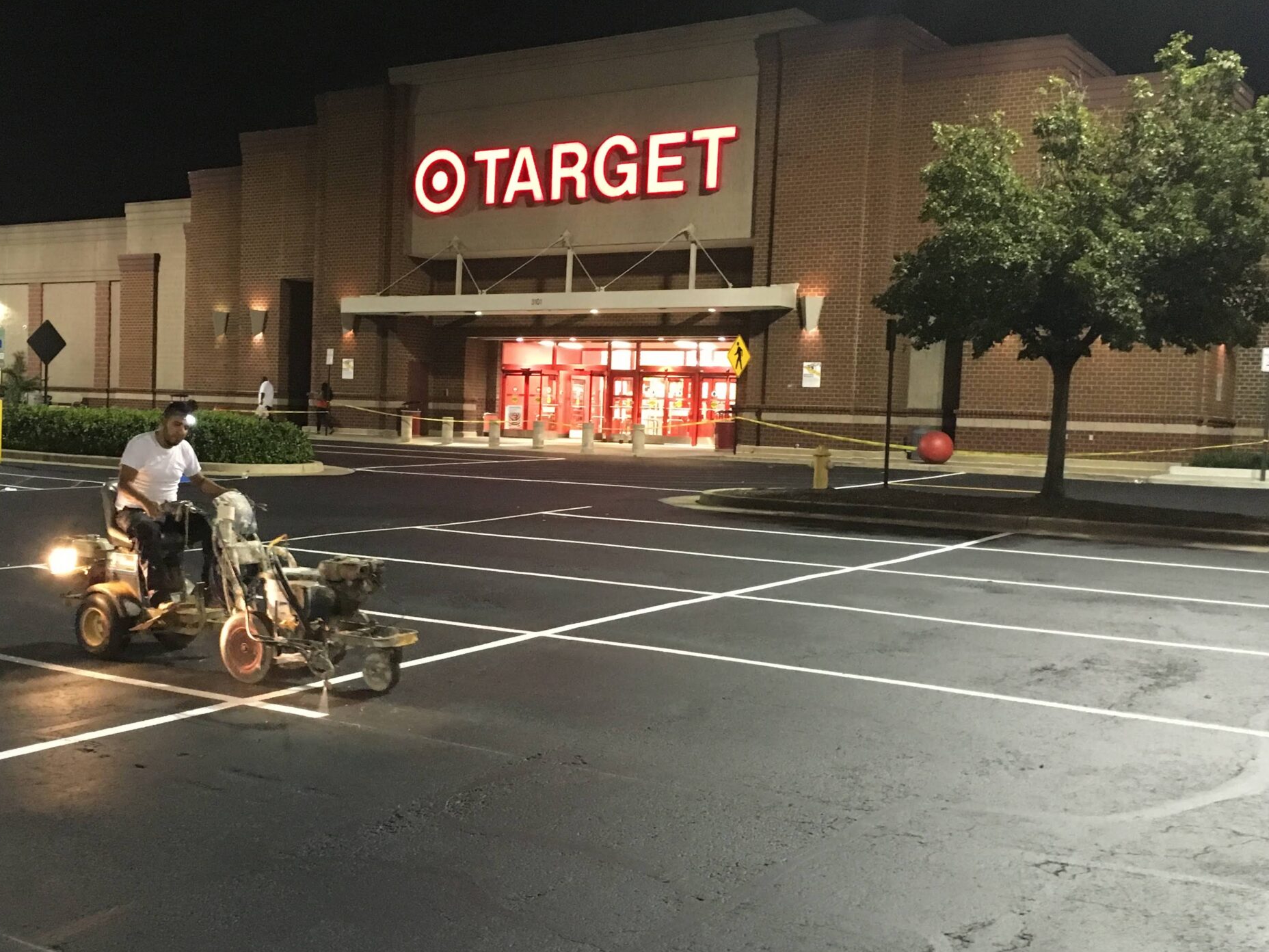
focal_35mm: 40
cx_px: 459
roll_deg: -1.7
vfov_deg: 36.0
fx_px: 1466
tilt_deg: -3.0
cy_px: 488
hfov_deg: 46.3
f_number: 2.2
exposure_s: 1/15
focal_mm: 4.15
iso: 250
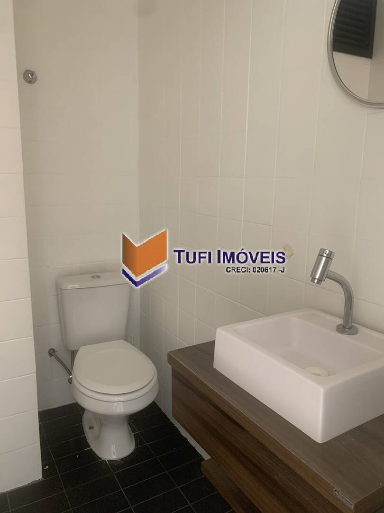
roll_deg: -0.3
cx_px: 192
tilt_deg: -10.5
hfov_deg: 53.1
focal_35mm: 26
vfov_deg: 67.3
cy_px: 256
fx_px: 385
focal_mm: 4.25
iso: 320
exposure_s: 1/60
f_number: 1.8
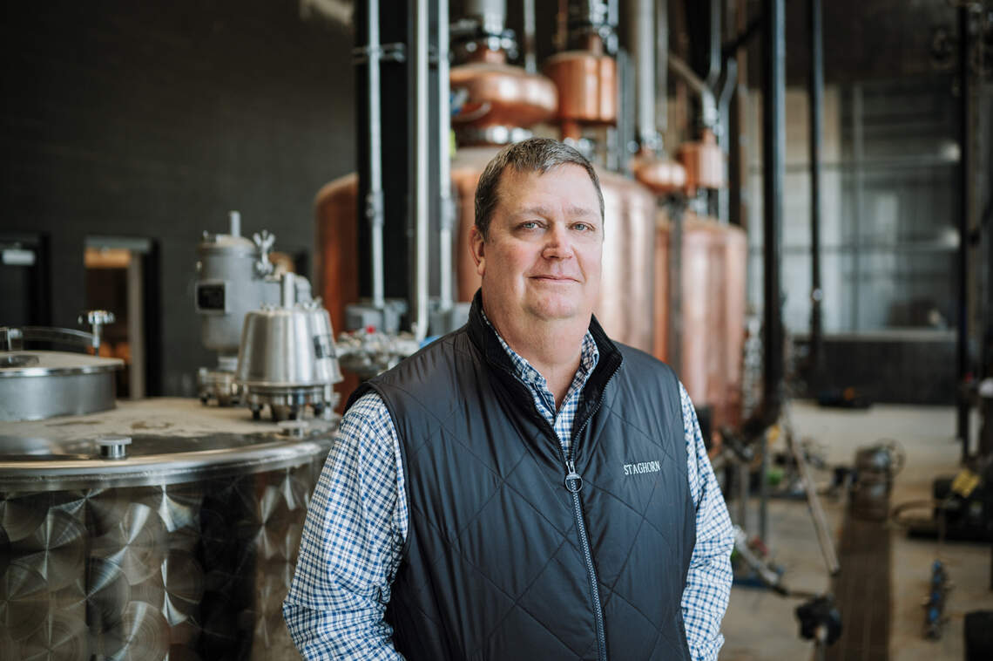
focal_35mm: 35
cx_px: 496
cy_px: 330
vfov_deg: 37.8
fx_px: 965
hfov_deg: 54.5
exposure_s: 1/500
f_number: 1.8
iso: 800
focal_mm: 35
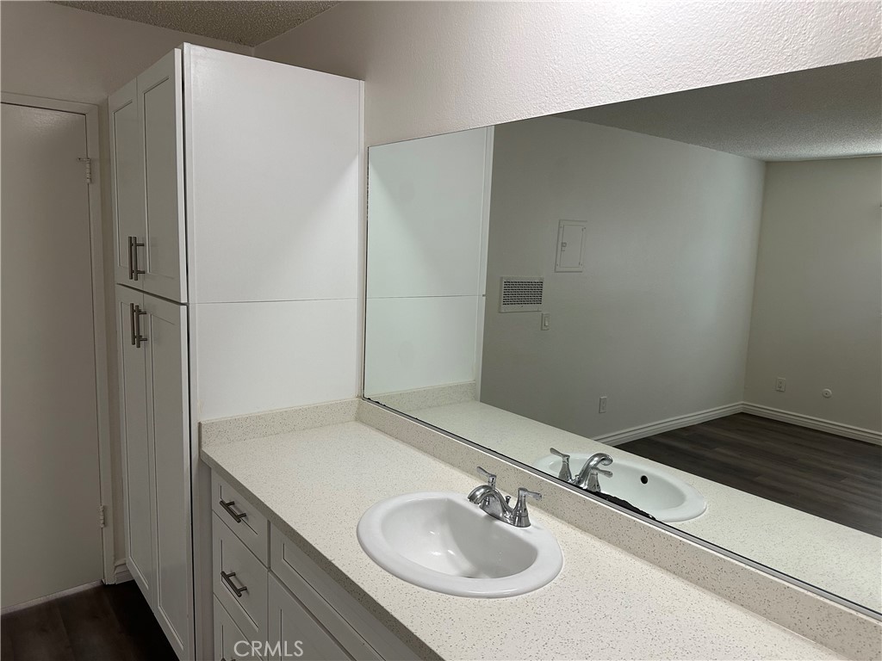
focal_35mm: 24
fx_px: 612
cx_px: 441
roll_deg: -1.3
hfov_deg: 71.6
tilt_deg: -7.2
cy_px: 330
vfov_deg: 56.8
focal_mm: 6.86
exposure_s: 1/120
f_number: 1.78
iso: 200
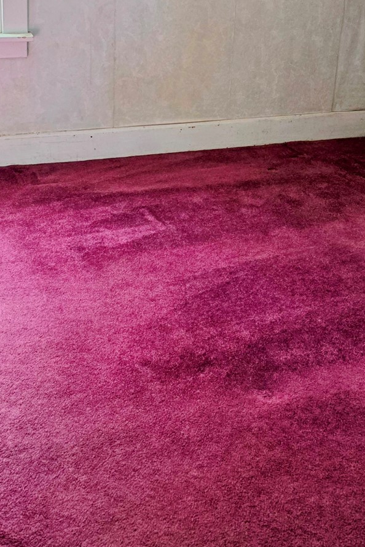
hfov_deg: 24.6
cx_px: 182
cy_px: 157
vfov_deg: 35.7
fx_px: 836
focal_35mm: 55
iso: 200
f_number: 1.7
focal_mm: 6.3
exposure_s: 1/180
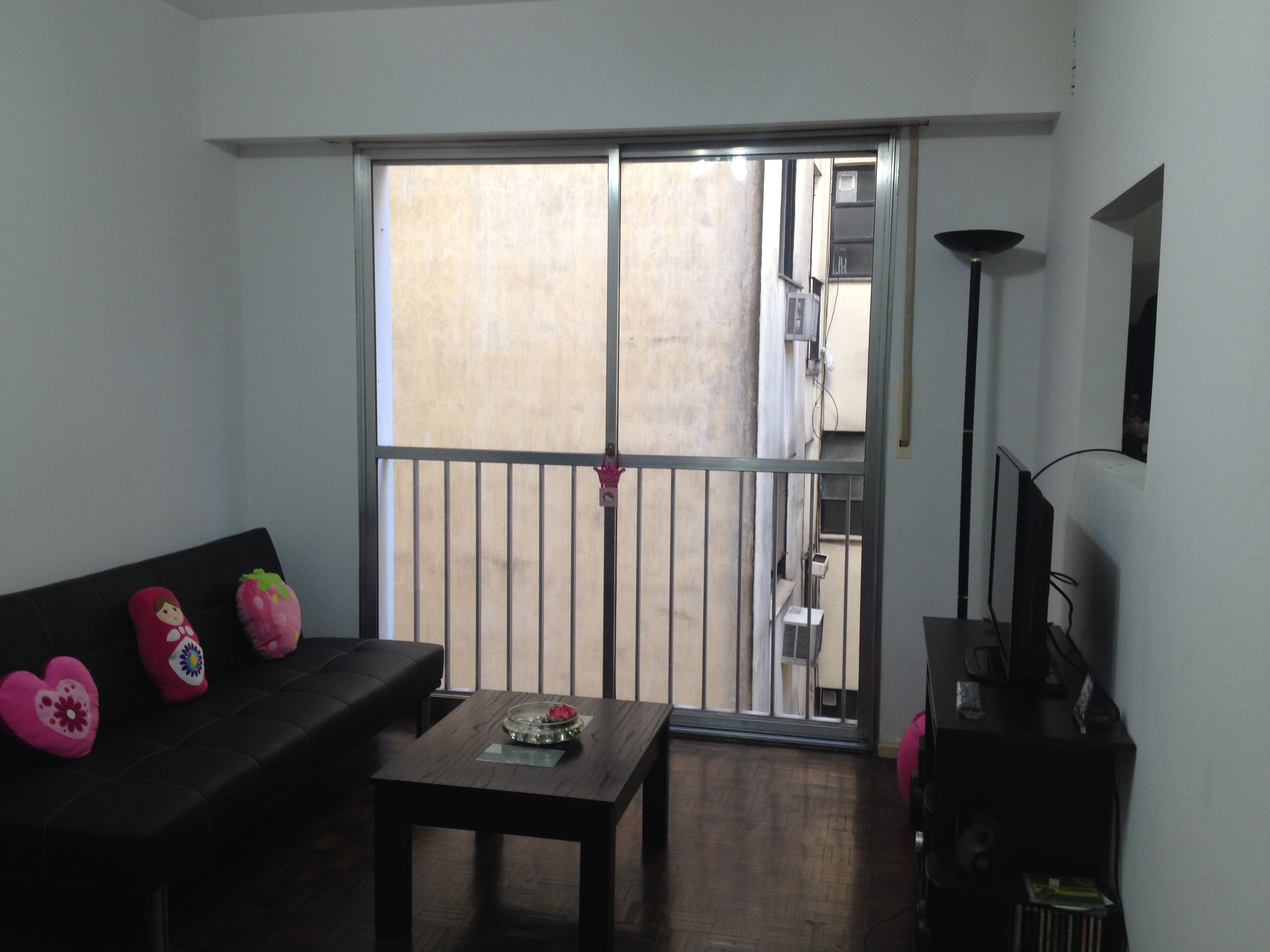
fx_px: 1284
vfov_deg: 40.7
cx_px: 635
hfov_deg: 52.6
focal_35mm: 35
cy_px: 476
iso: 50
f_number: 2.4
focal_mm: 4.28
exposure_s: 1/30
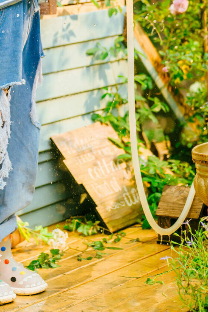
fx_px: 1464
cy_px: 15
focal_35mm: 169
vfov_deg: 12.0
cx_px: 0
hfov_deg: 8.1
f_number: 2.5
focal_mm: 79
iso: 400
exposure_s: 1/1250
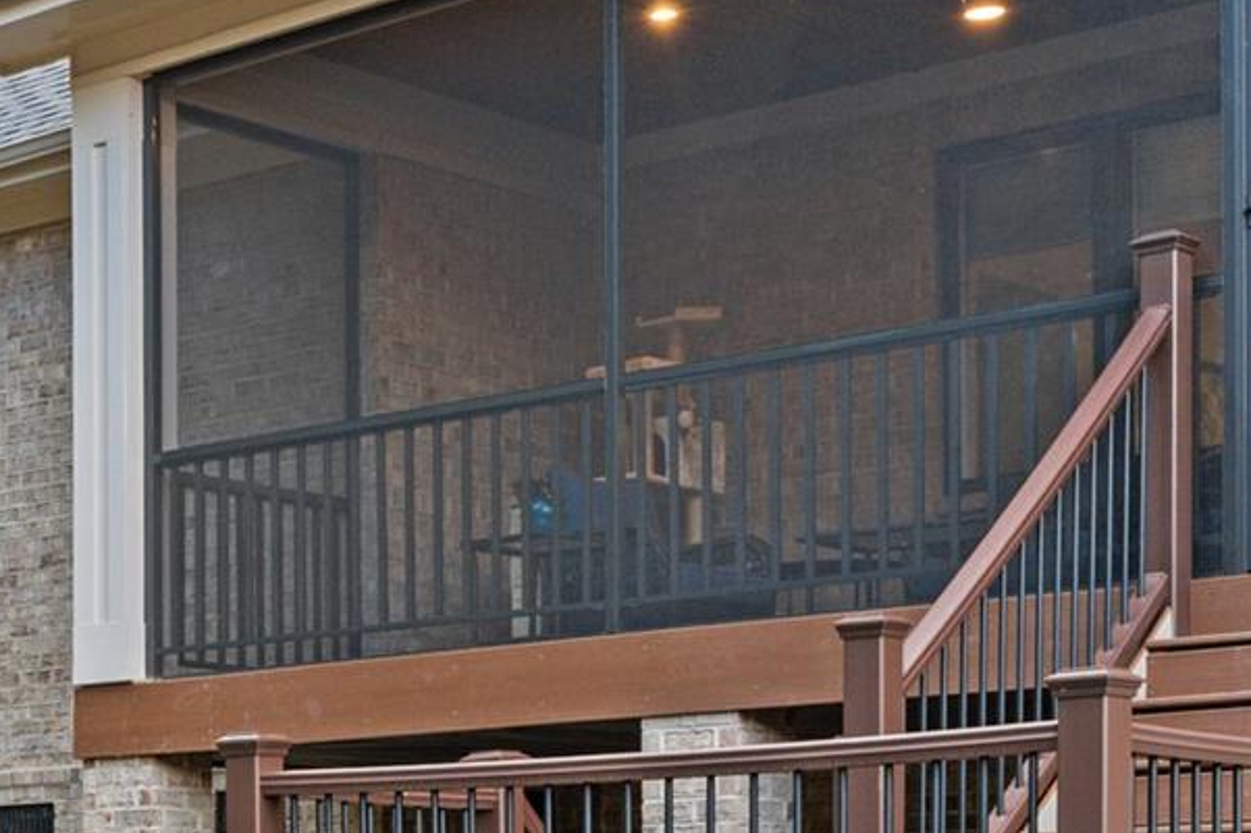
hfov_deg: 22.3
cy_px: 1164
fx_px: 2953
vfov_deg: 15.1
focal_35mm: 85
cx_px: -189
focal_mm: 25
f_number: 7.1
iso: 500
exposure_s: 1/40
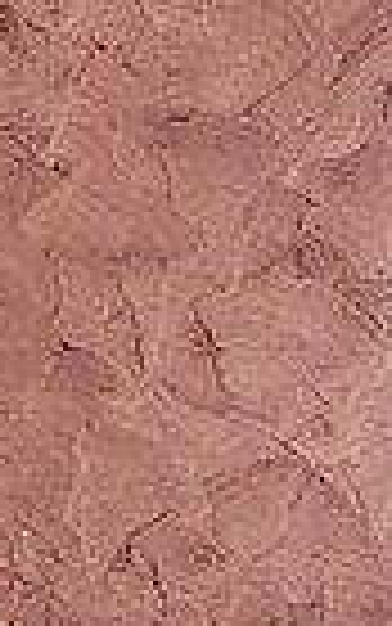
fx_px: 1861
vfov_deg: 15.7
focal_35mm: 109
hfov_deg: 11.7
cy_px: 1189
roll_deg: -0.1
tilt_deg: -29.4
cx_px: -104
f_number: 2.2
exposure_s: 1/262
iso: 50
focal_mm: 2.22
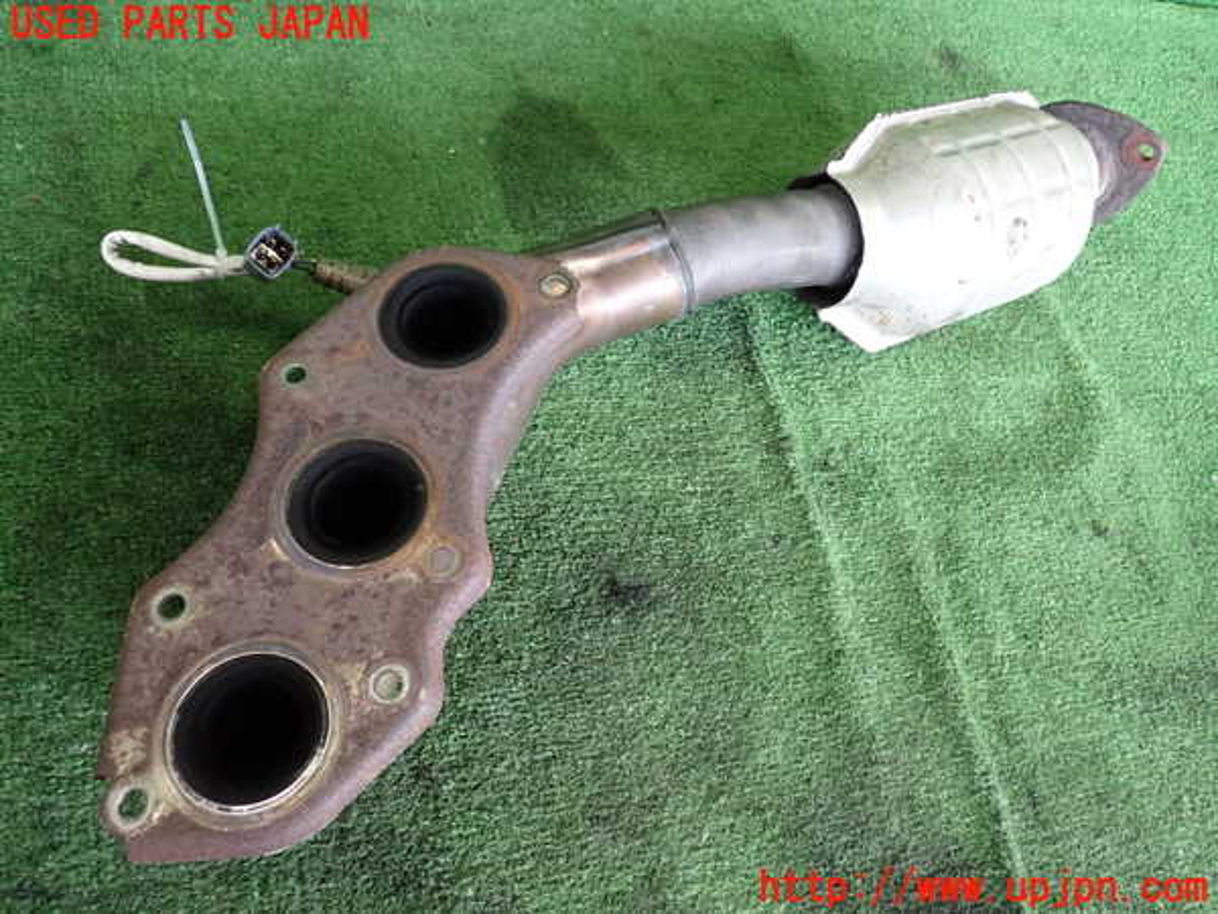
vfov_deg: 46.8
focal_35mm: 30
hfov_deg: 60.0
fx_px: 1056
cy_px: 457
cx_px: 609
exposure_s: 1/125
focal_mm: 5.4
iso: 1000
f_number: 2.3
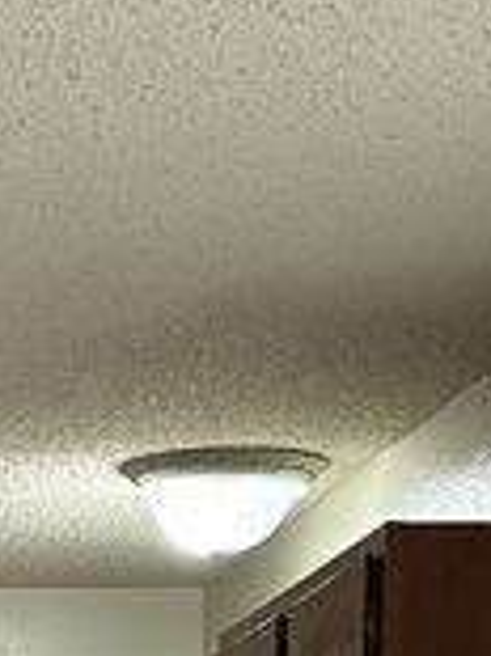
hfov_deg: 8.5
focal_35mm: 167
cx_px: -423
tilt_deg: -5.8
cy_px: 1405
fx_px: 3163
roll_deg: +0.0
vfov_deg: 10.6
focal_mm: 6.86
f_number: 1.78
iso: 200
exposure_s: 1/121
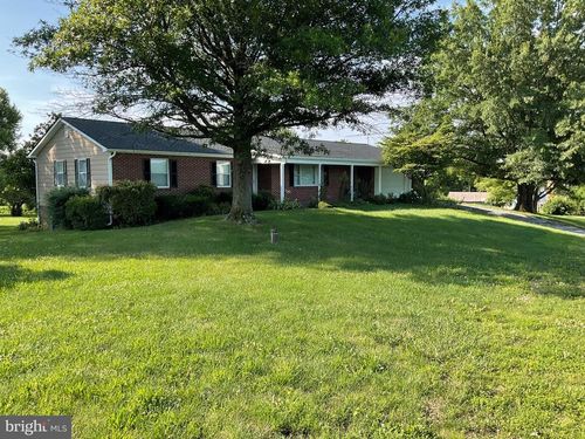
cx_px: 292
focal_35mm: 29
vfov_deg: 48.2
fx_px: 490
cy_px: 220
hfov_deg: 61.7
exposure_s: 1/465
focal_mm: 3
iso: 16
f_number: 1.8
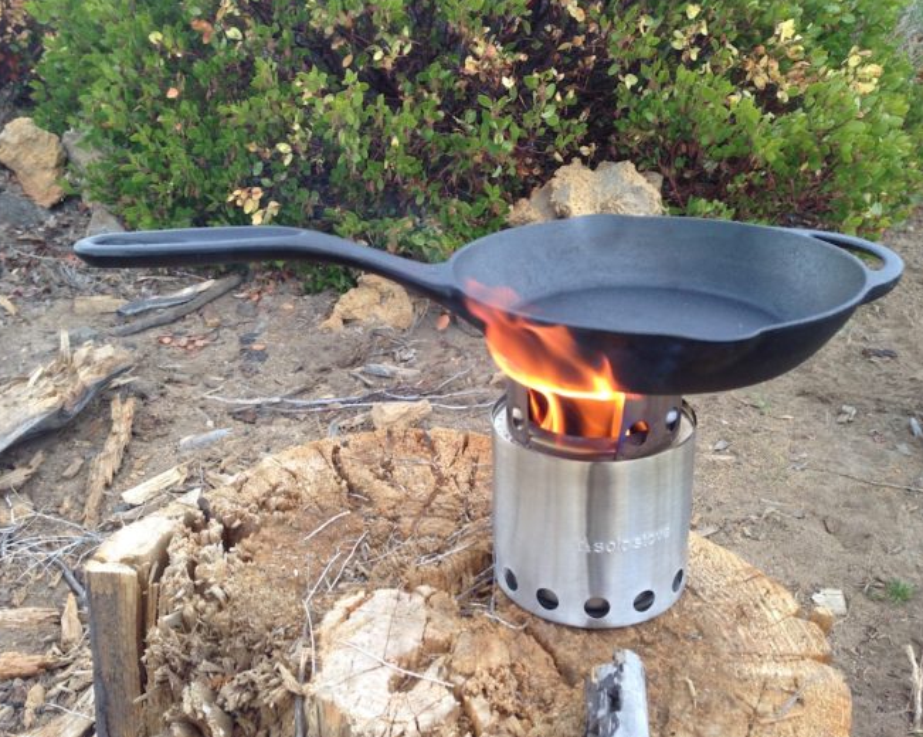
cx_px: 433
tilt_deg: -26.0
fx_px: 956
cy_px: 363
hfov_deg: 51.5
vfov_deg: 42.2
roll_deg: +0.5
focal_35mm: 35
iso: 64
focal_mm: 4.12
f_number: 2.4
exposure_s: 1/120
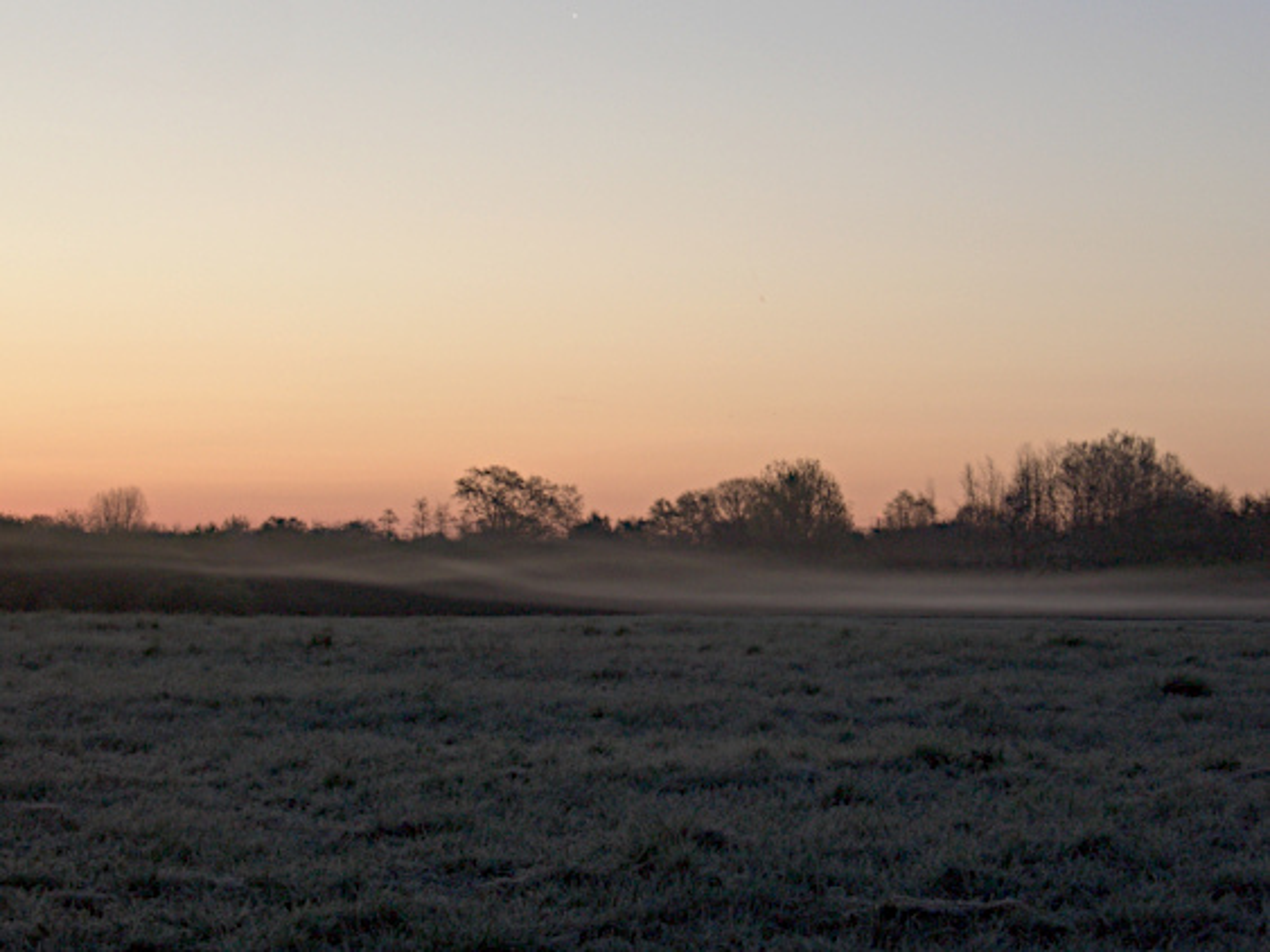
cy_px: 476
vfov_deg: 14.9
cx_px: 635
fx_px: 3631
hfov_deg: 19.8
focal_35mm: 99
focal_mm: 21.3
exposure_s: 1/10
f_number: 5.8
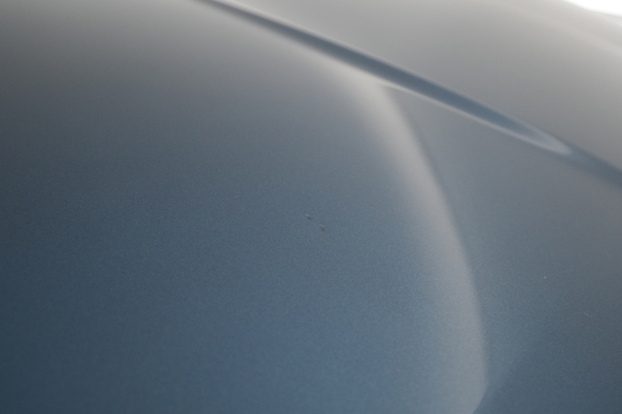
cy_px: 207
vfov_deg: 51.2
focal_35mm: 25
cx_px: 311
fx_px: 432
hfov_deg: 71.5
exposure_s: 1/100
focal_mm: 25
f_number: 4.5
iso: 2500
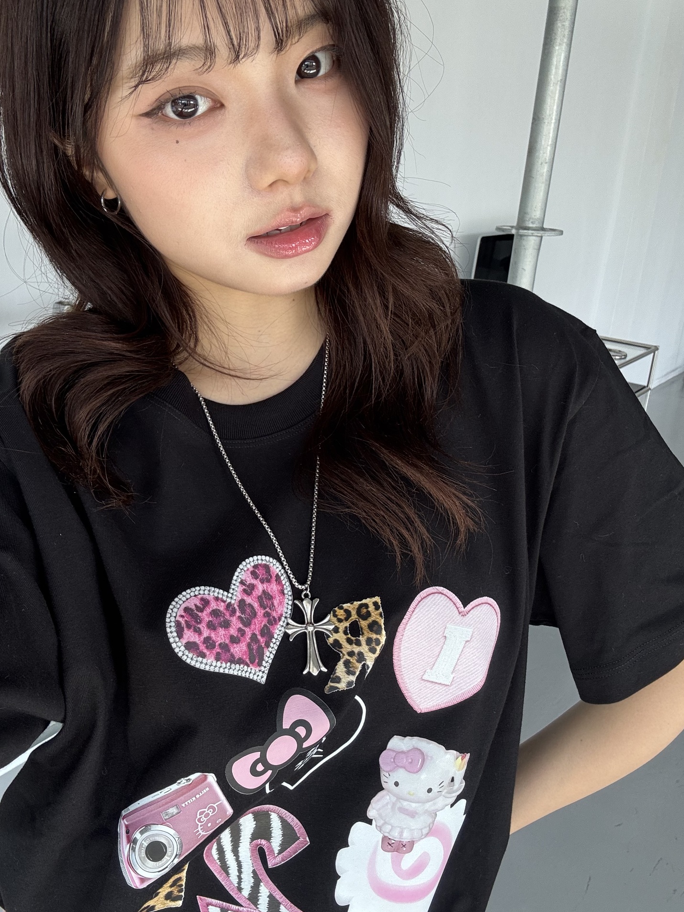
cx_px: 293
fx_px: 764
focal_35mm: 29
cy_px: 429
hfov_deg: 48.1
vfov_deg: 61.6
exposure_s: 1/121
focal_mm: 2.69
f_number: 1.9
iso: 25
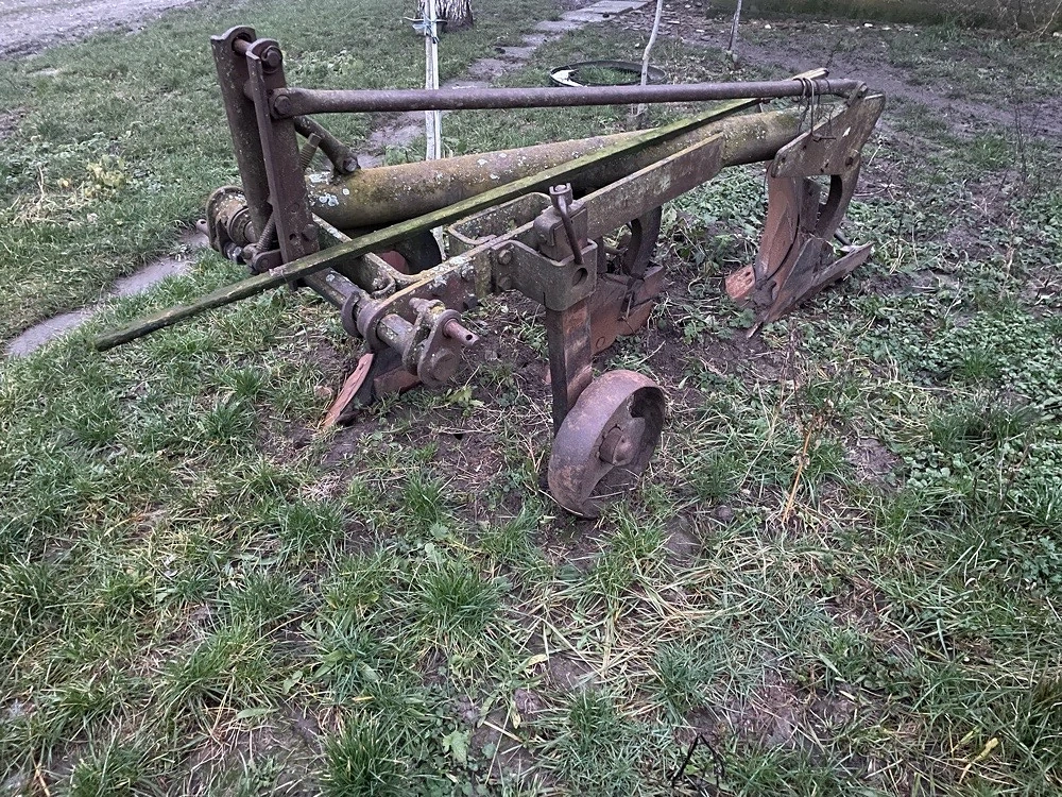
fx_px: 798
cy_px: 398
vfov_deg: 53.1
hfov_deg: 67.3
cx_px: 531
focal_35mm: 26
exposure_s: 1/10
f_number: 1.6
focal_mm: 4.2
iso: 500
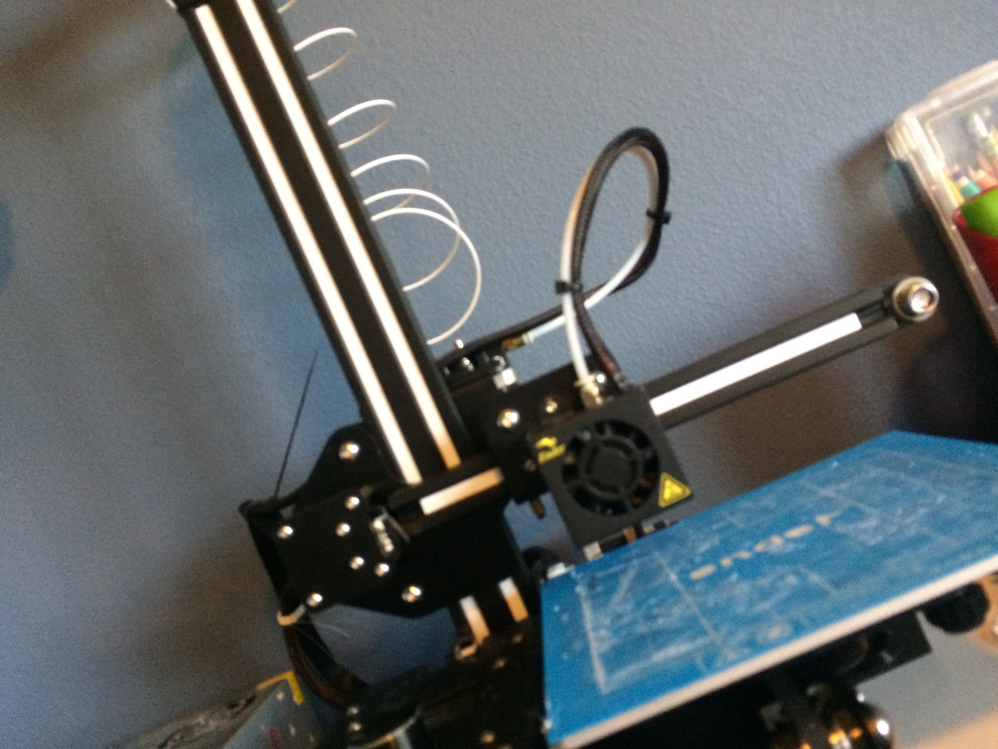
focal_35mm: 29
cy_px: 374
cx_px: 499
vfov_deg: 48.2
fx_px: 836
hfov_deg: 61.7
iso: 320
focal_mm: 4.15
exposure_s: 1/30
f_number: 2.2
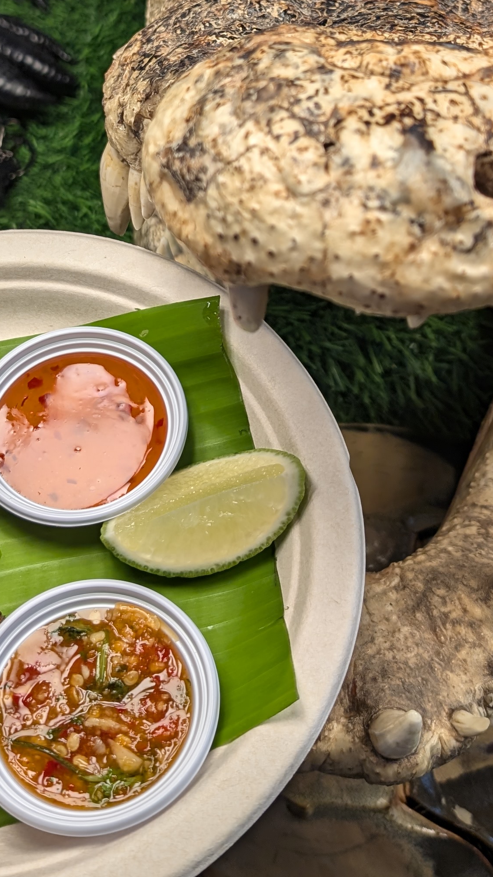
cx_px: 239
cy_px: 171
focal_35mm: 53
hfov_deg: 22.6
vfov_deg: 37.7
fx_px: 1232
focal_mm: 6.9
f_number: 1.68
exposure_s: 1/160
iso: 25
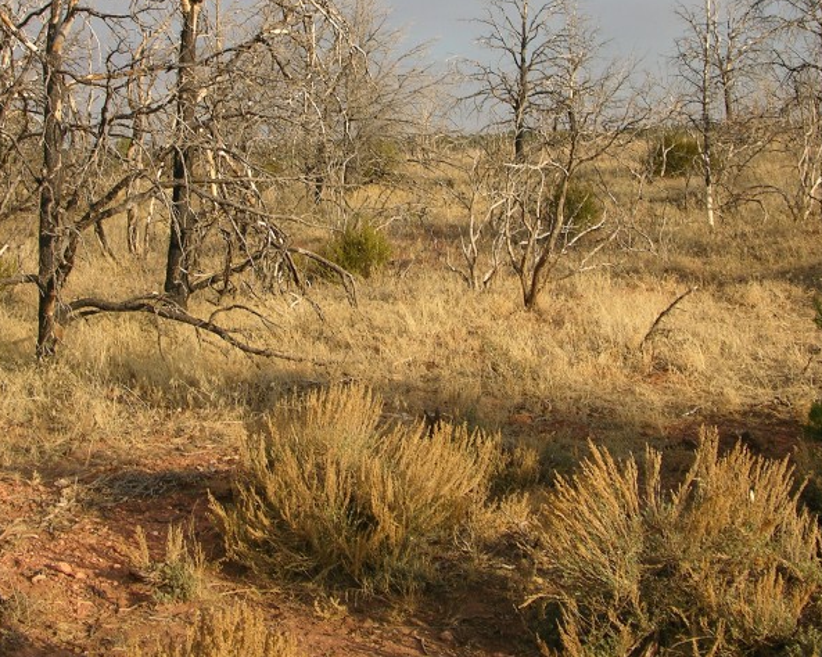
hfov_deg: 31.9
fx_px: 1435
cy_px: 159
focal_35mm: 59
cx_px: 347
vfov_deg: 25.5
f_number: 5
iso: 50
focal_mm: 9
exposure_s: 1/179
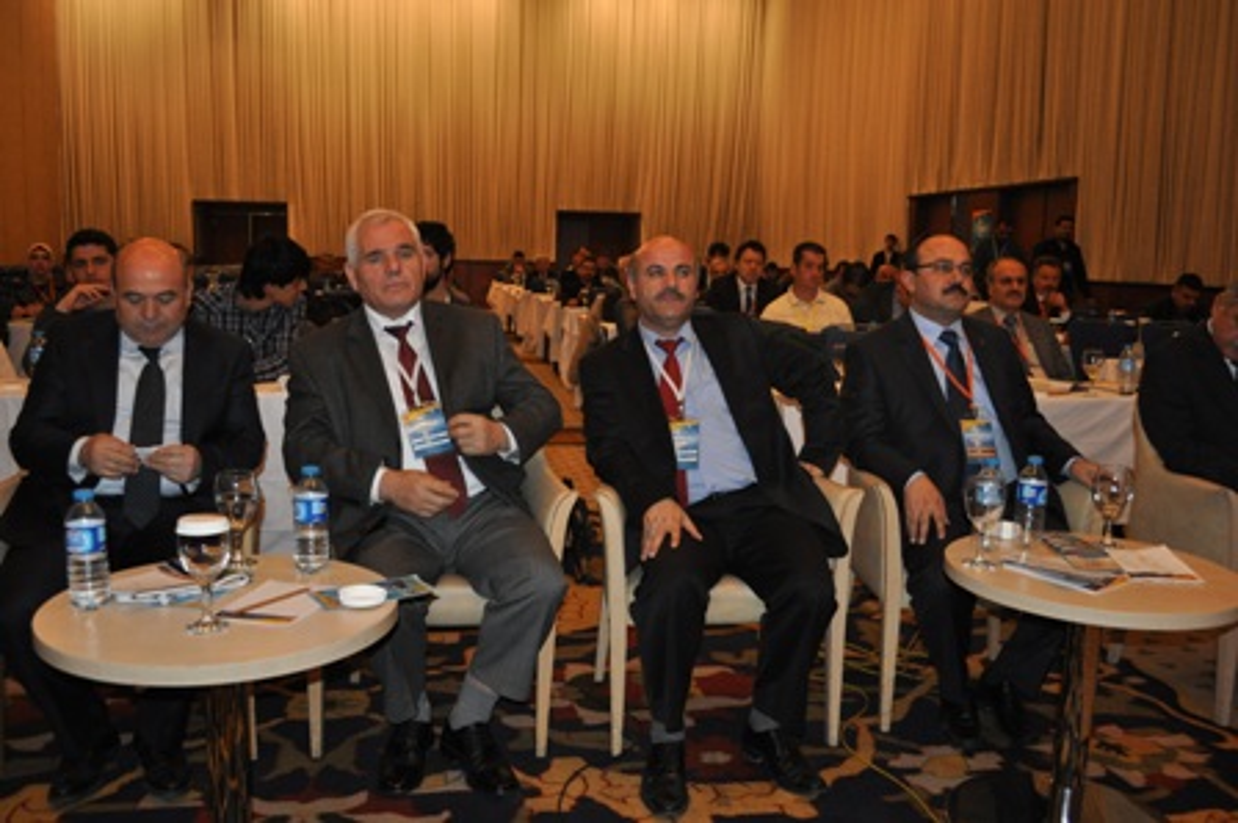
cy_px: 412
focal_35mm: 30
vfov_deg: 43.5
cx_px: 619
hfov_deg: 62.0
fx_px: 1031
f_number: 3.8
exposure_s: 1/60
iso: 800
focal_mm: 20
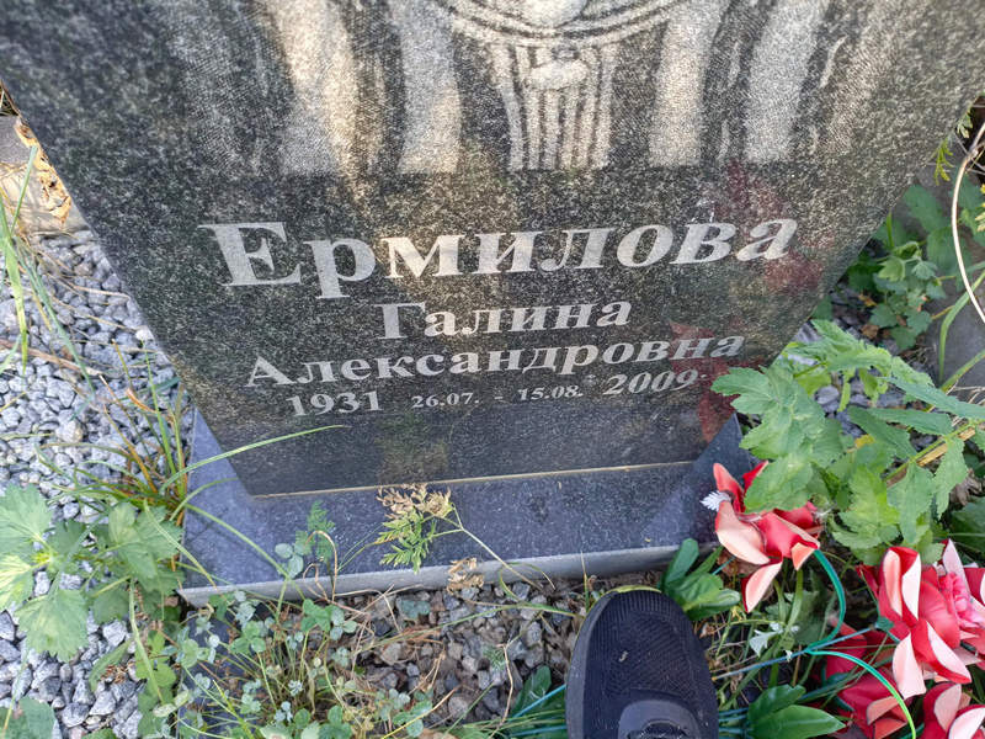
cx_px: 492
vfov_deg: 54.9
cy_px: 370
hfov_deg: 69.4
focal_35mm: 25
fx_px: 711
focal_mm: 4.76
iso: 192
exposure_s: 1/60
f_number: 1.69
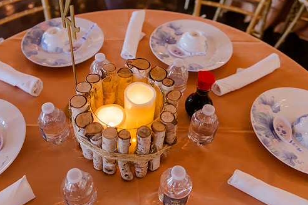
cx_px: 135
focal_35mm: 33
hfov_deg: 57.0
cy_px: 93
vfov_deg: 39.9
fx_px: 282
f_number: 2.8
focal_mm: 28
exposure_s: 1/250
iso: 1600
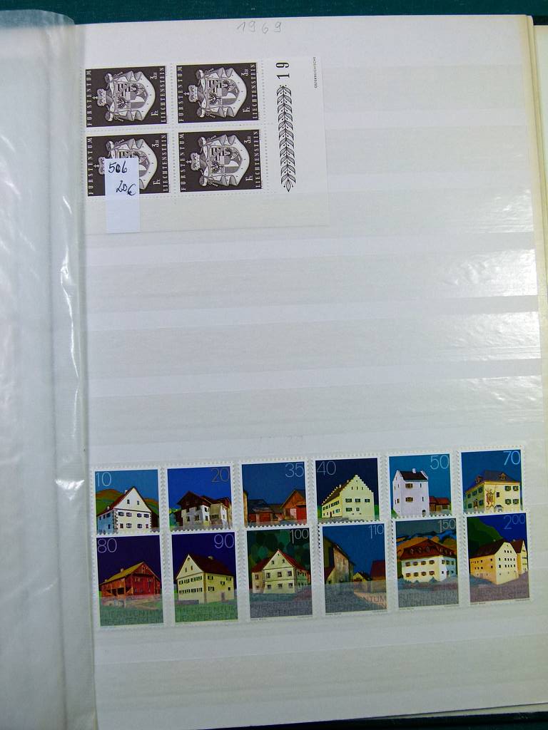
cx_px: 274
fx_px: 718
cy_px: 365
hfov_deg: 41.8
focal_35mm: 34
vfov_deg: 54.0
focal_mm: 6.1
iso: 100
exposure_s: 1/160
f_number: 4
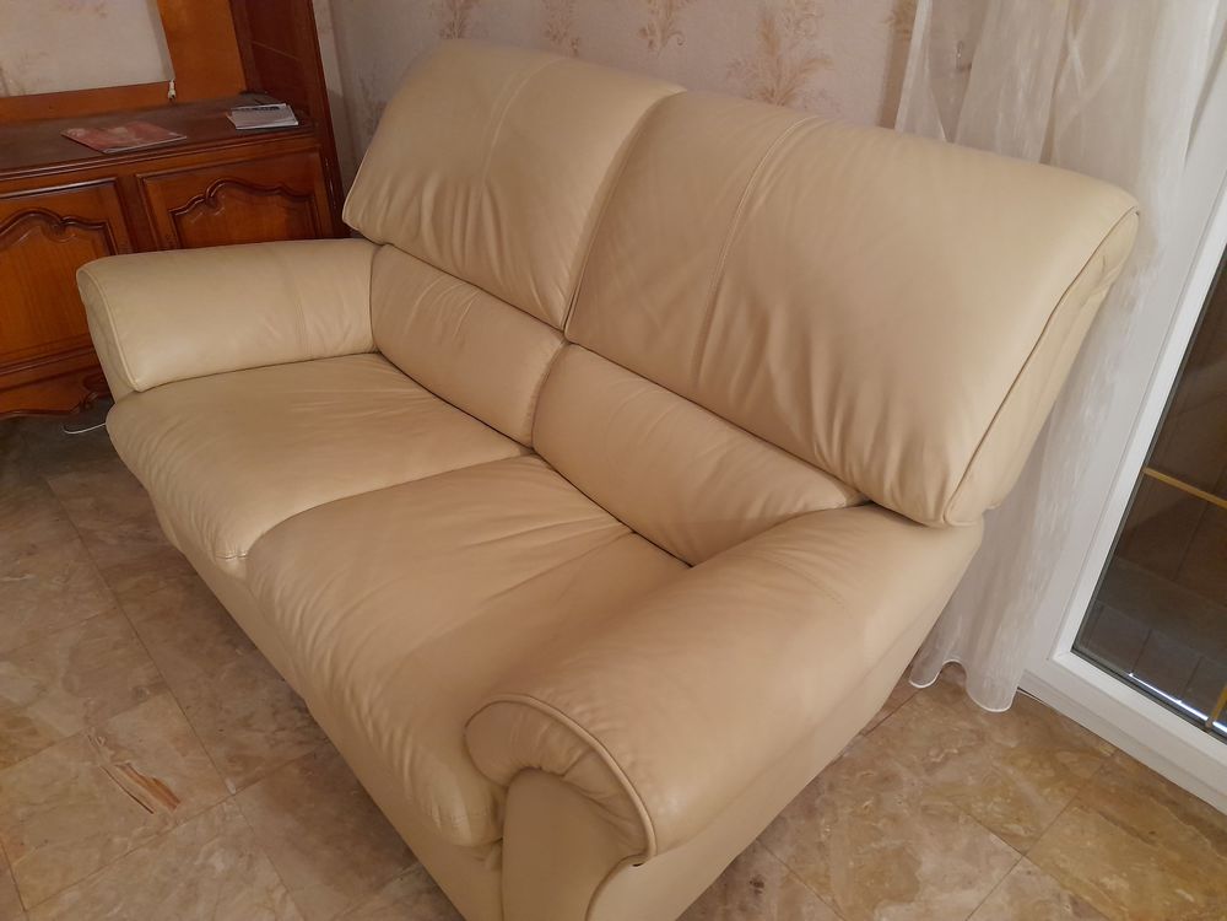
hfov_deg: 69.4
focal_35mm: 25
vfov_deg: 54.9
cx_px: 614
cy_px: 460
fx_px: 886
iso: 640
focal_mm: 4.6
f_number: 2
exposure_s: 1/25
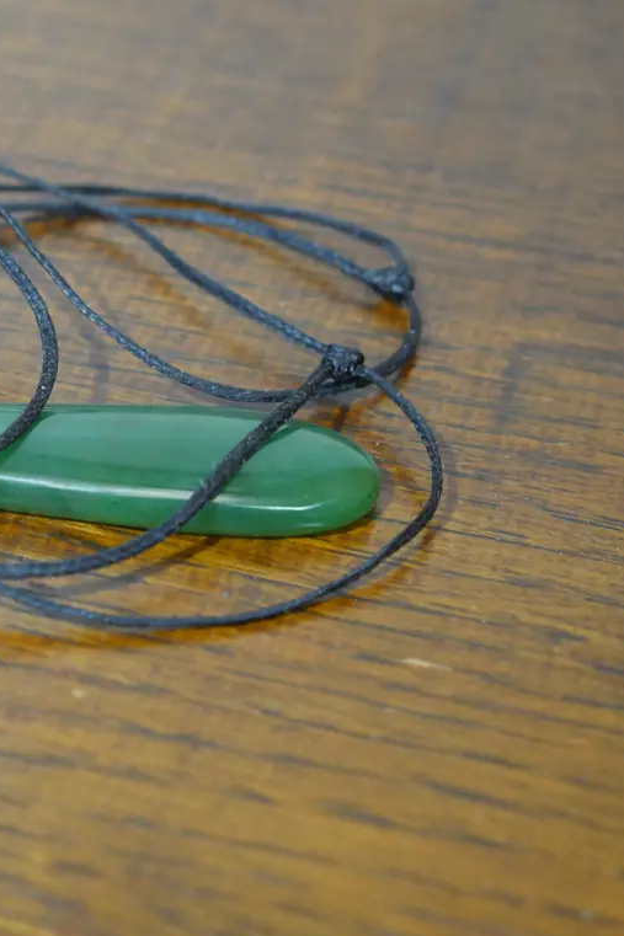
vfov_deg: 24.2
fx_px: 2185
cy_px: 472
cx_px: 91
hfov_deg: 16.1
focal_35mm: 84
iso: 2000
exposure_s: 1/60
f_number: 5.4
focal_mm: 30
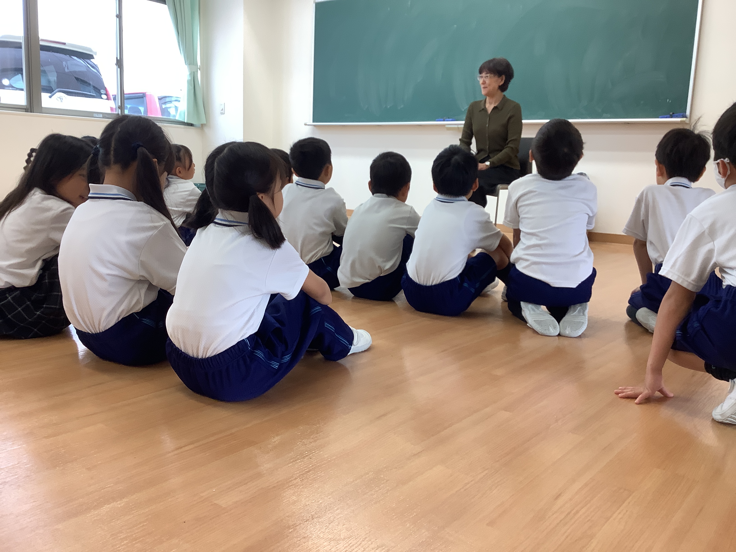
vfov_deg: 45.4
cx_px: 368
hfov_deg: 58.4
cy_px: 276
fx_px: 659
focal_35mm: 31
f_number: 2.4
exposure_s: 1/60
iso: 80
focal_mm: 3.3
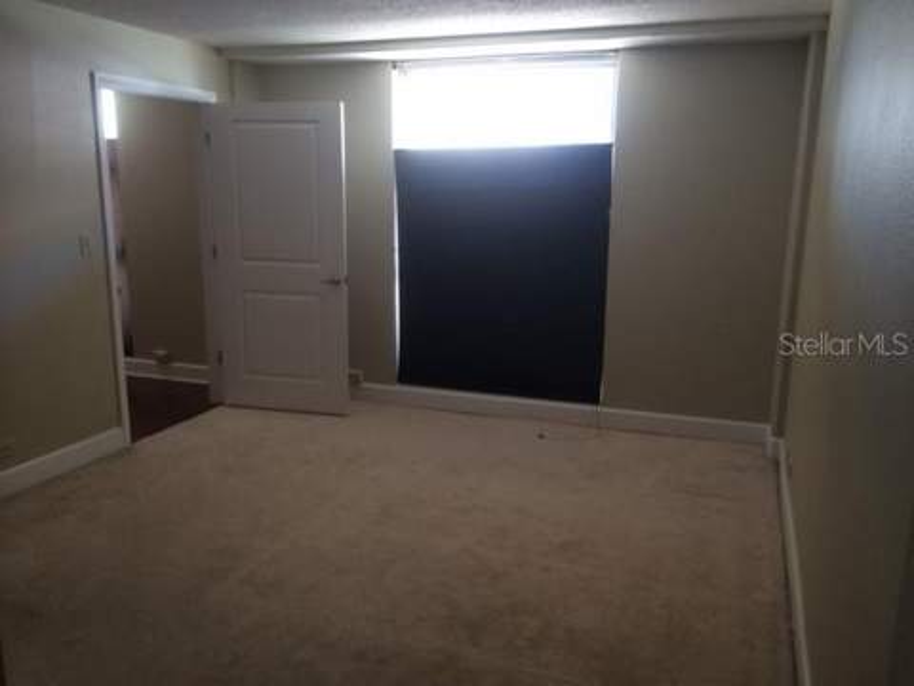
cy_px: 343
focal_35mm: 30
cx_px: 457
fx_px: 792
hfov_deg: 60.0
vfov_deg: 46.8
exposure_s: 1/30
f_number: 2.2
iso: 100
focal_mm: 4.12
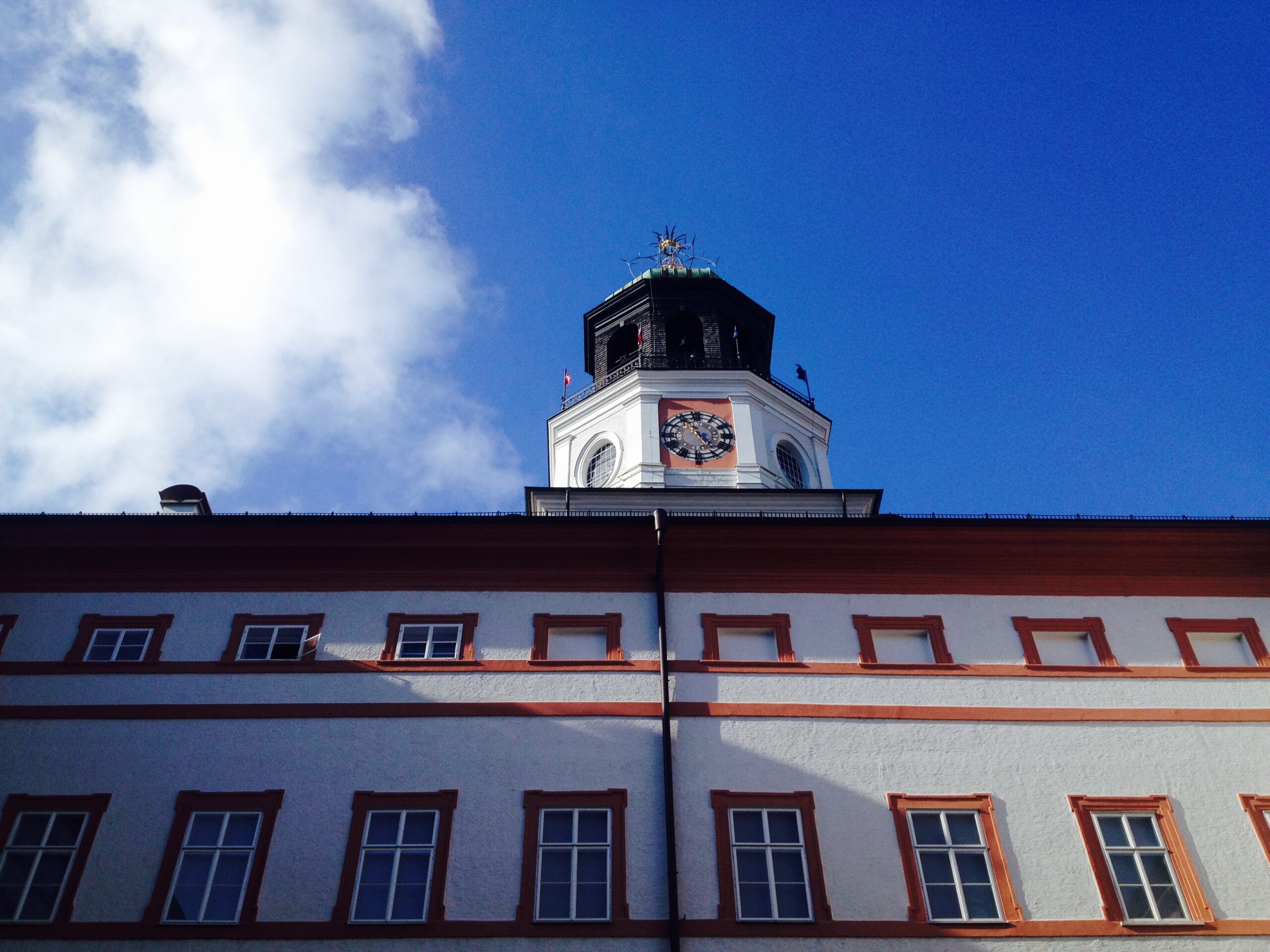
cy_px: 476
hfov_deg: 52.6
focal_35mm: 35
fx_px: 1284
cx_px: 635
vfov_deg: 40.7
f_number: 2.4
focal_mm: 4.28
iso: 50
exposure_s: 1/1381
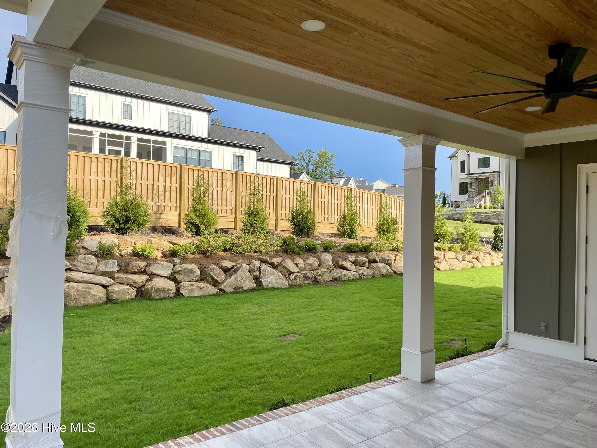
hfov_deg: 67.3
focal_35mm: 26
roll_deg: -1.0
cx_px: 298
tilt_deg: +1.2
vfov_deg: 53.1
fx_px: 448
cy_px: 224
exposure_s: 1/1618
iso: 32
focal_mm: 4.2
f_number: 1.6
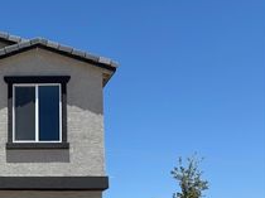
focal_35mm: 62
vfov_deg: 22.6
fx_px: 474
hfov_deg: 27.7
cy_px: 202
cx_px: -48
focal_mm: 5.96
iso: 50
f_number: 1.6
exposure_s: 1/4329
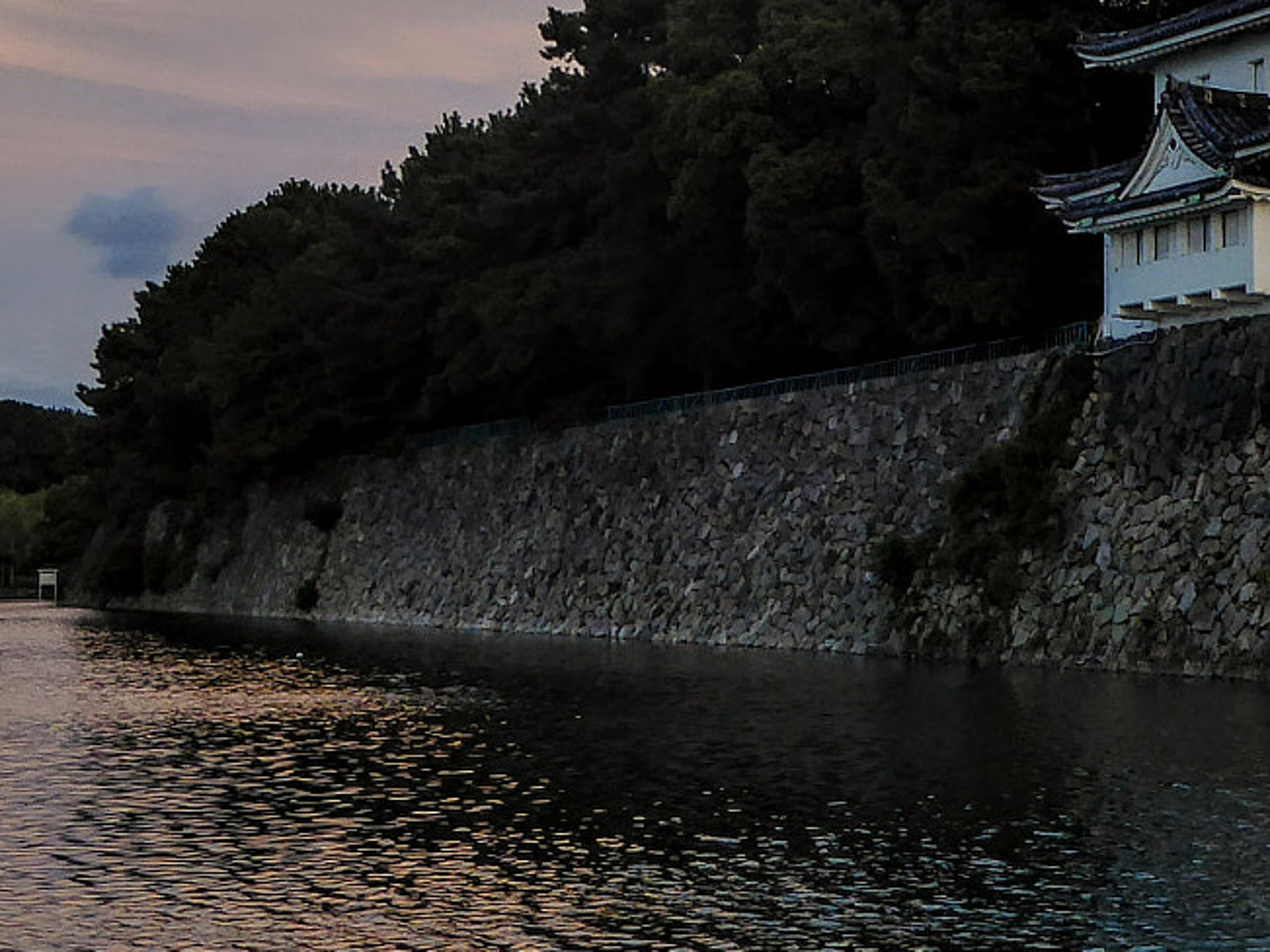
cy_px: 297
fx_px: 3155
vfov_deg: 17.1
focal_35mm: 86
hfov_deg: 22.7
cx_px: 839
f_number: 3.7
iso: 160
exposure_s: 1/60
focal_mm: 6.3
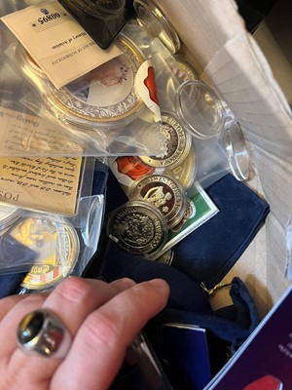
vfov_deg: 67.3
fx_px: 292
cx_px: 146
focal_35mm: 26
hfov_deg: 53.1
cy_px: 195
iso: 500
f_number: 1.6
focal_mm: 5.1
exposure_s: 1/50
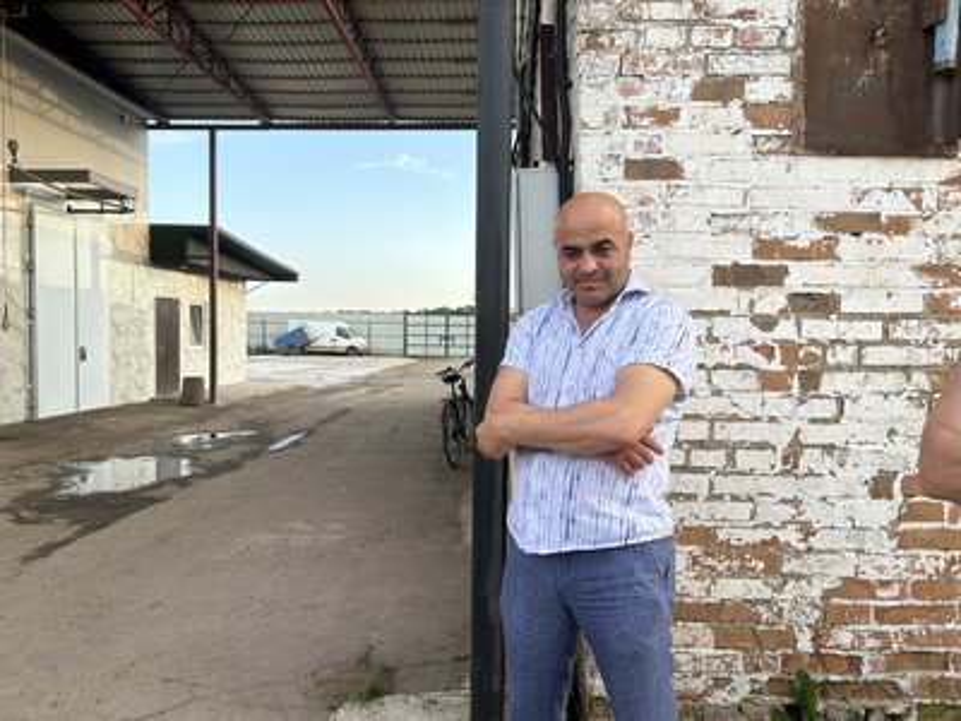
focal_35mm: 26
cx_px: 480
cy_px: 360
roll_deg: +0.1
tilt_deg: -0.9
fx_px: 722
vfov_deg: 53.1
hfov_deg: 67.3
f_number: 1.5
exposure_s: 1/401
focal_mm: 5.7
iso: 50
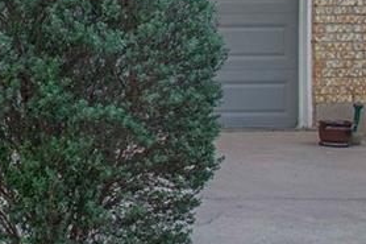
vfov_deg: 5.6
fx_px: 2398
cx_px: -611
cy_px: -301
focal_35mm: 236
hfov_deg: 7.9
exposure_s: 1/30
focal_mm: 32
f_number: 7.1
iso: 320
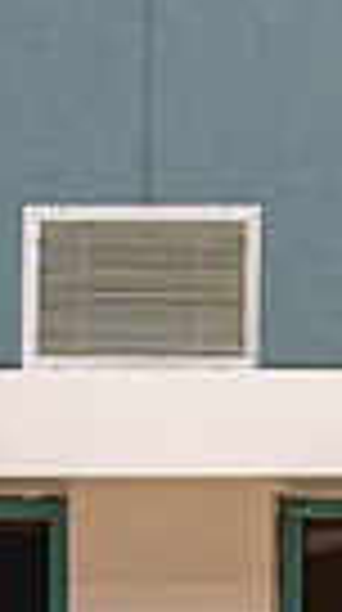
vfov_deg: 4.9
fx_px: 7178
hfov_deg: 2.7
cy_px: 677
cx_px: 471
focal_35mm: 443
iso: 1000
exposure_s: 1/1600
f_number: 1.2
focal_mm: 50
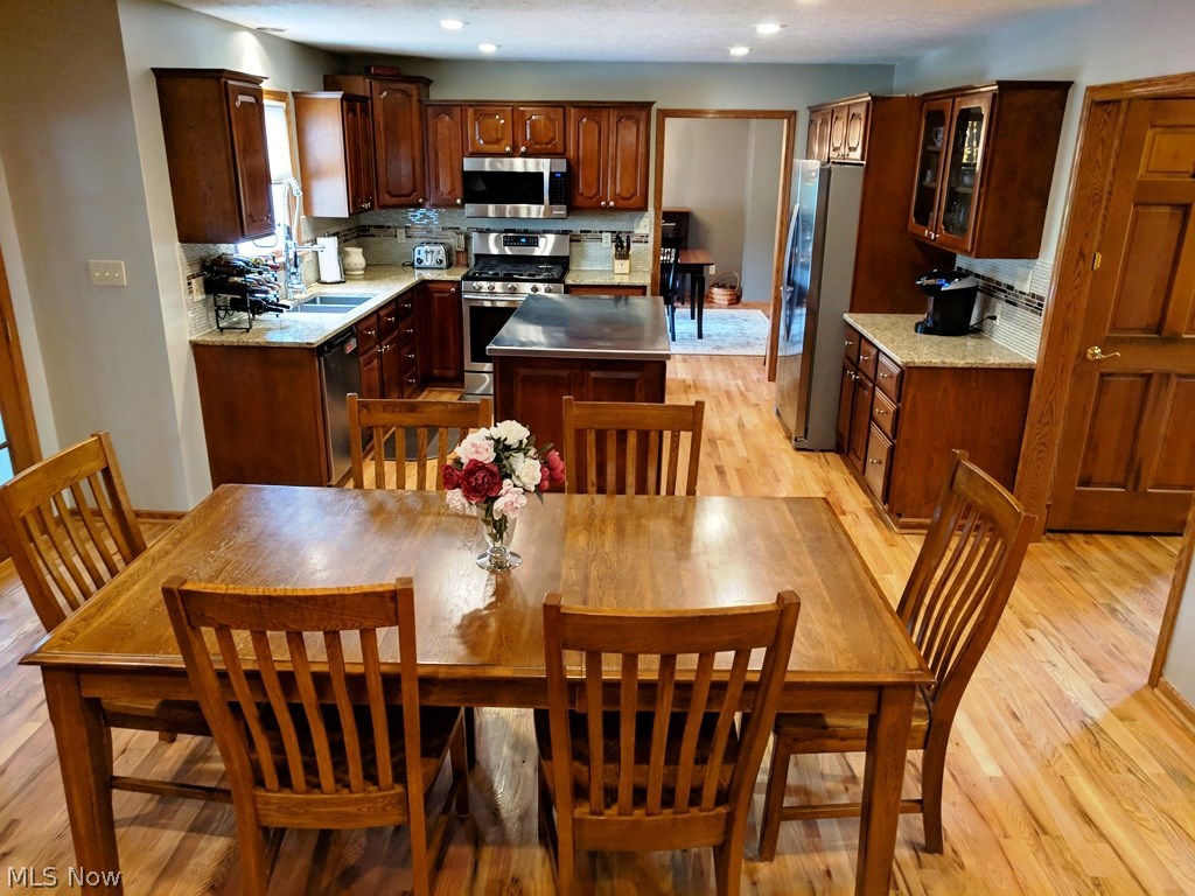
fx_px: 898
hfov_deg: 67.3
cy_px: 448
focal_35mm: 26
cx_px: 598
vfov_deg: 53.1
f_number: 2
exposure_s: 1/40
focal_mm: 4.67
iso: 221
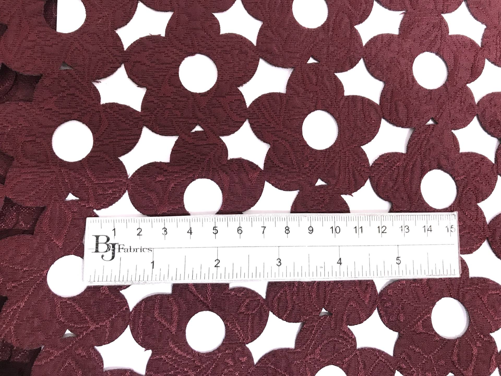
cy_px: 188
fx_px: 405
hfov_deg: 63.4
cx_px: 250
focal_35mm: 28
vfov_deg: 49.7
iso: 40
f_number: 1.8
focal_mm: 3.99
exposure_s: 1/24
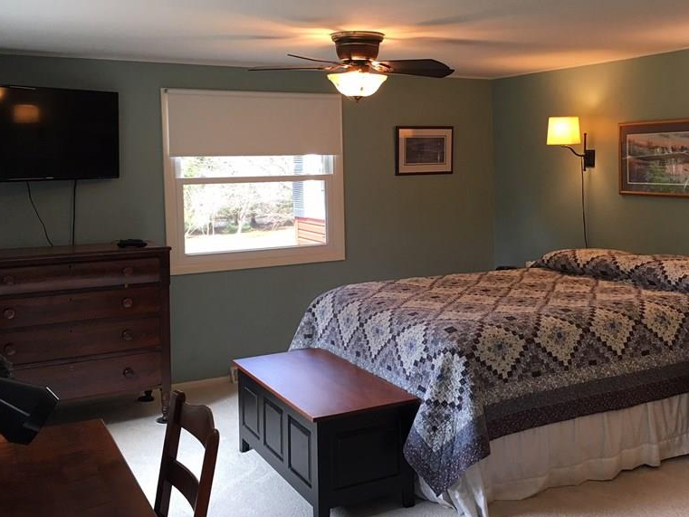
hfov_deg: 47.6
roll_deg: +1.2
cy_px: 203
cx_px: 416
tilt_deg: -1.7
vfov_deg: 36.7
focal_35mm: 39
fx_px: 776
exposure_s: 1/30
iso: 32
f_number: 2.2
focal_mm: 4.15
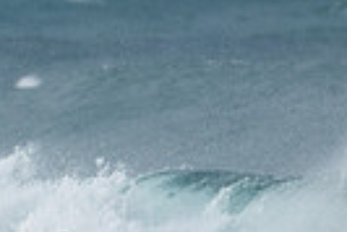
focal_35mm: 3141
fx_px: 30308
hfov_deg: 0.7
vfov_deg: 0.4
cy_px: 319
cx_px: 81
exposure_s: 1/800
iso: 140
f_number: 5.6
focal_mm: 480
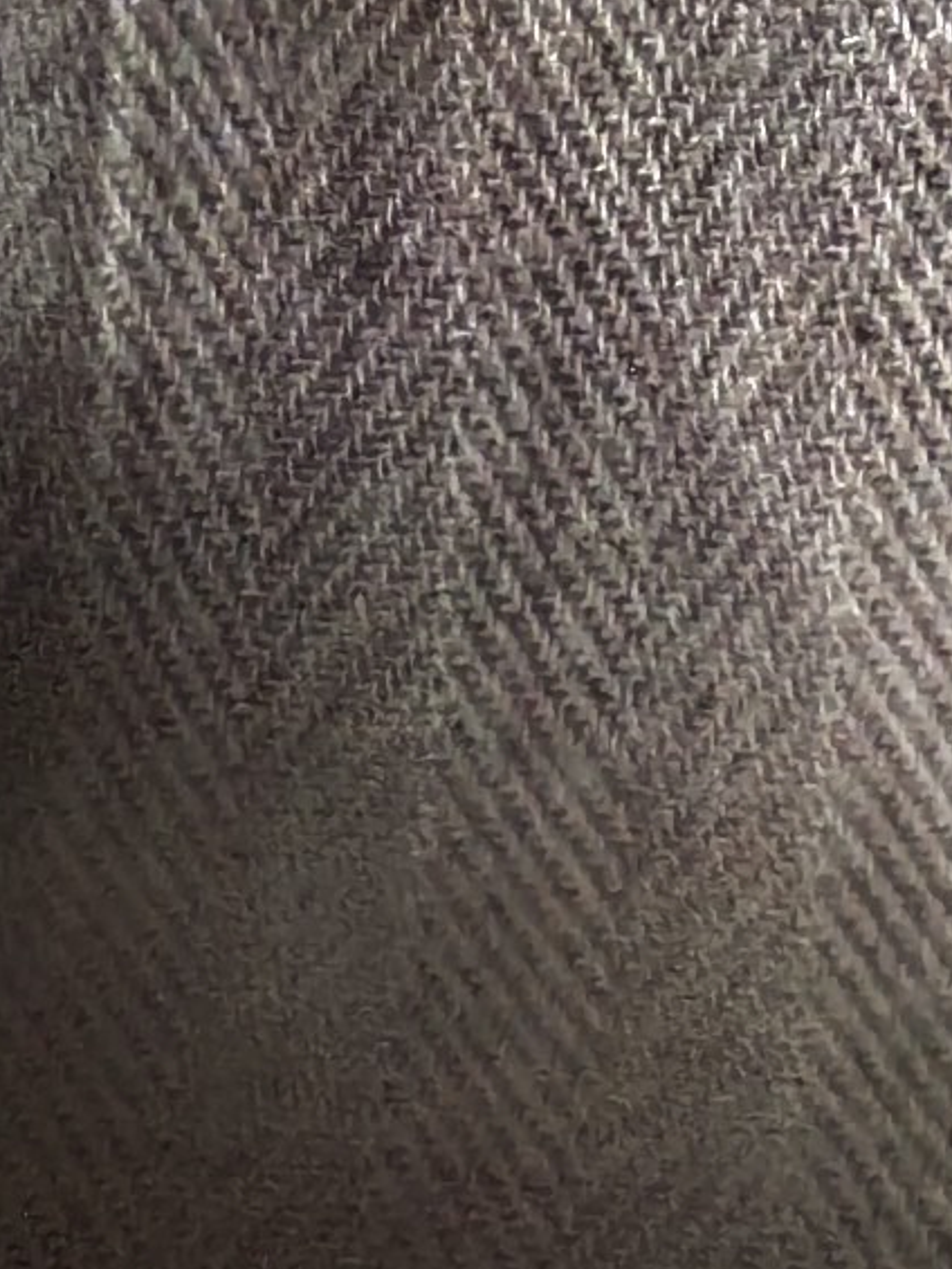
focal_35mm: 174
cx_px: 3029
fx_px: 6378
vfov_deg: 8.7
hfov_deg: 7.4
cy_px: 4196
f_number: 2
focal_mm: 6.98
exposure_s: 1/206
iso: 3200
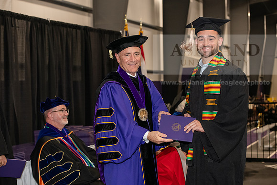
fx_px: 539
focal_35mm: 70
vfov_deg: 19.5
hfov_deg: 28.8
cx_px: 138
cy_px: 92
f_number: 5
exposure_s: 1/200
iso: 2500
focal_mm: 70
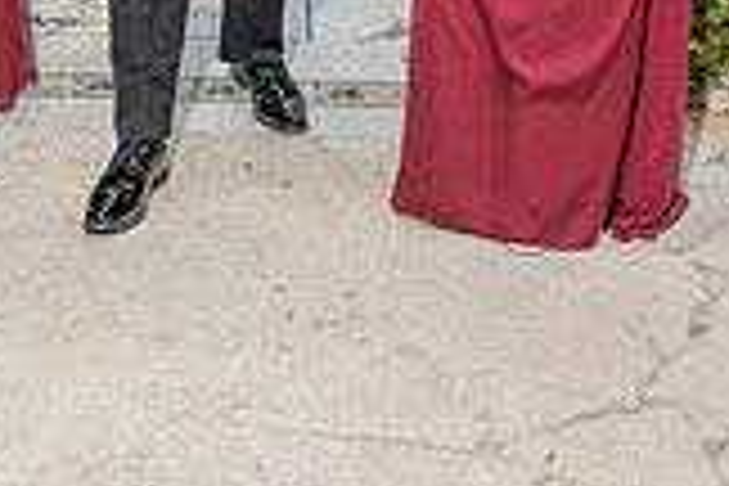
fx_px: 1741
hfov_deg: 22.9
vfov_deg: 15.0
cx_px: 50
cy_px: -191
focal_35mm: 86
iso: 200
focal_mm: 24
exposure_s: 1/200
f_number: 5
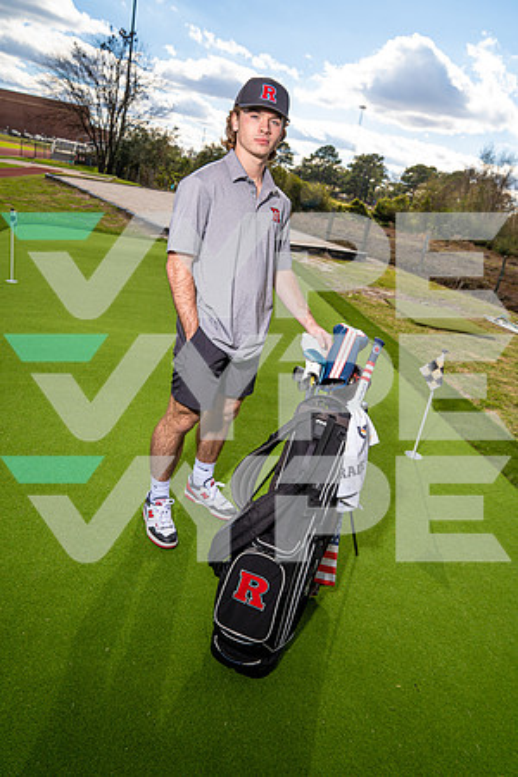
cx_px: 259
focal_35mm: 24
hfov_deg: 53.1
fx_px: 518
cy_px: 388
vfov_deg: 73.7
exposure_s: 1/250
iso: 100
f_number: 6.3
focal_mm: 24
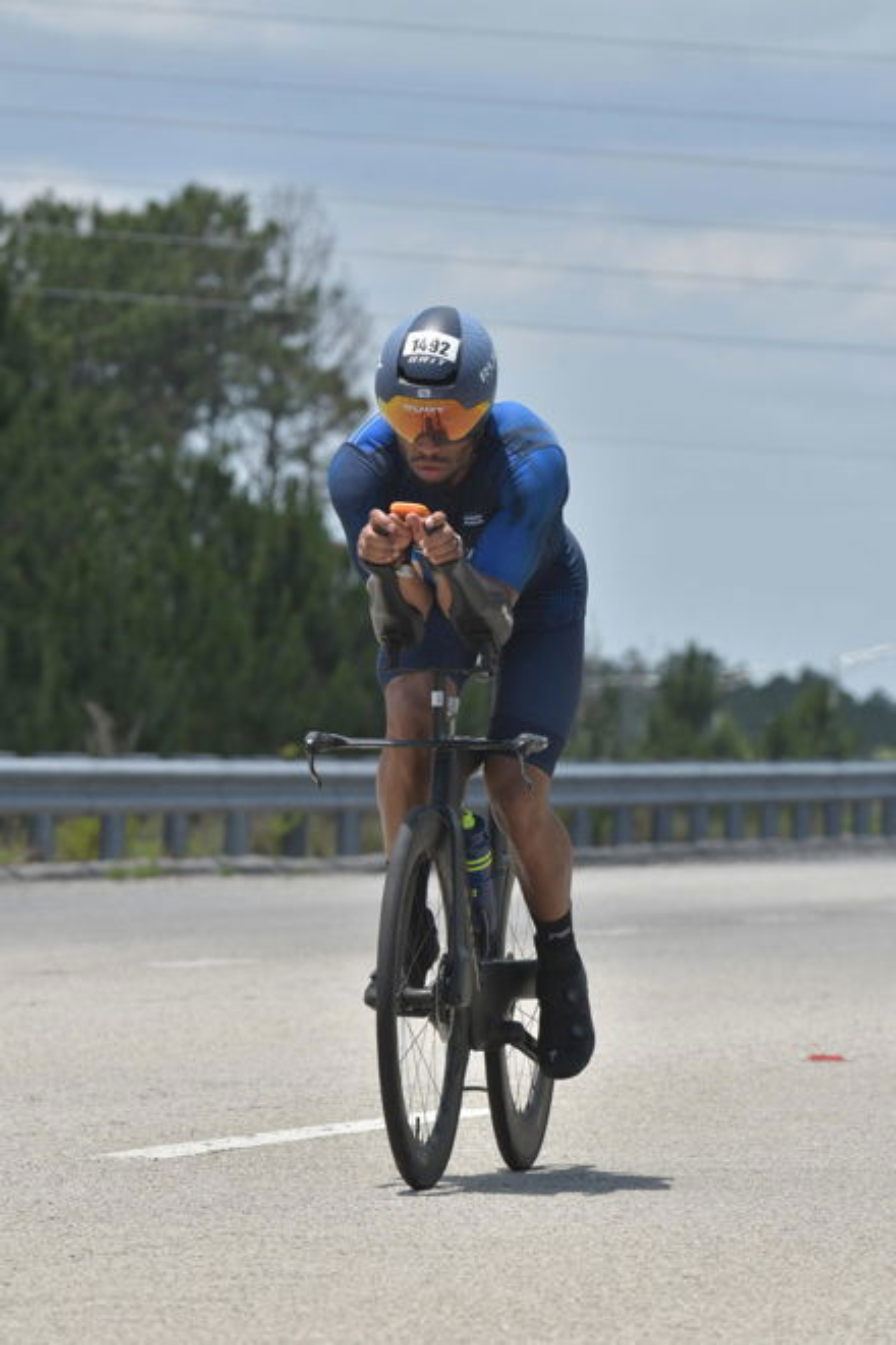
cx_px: 448
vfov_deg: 6.9
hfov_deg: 4.6
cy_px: 672
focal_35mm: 300
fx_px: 11199
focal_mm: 200
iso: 450
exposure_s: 1/2000
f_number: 8
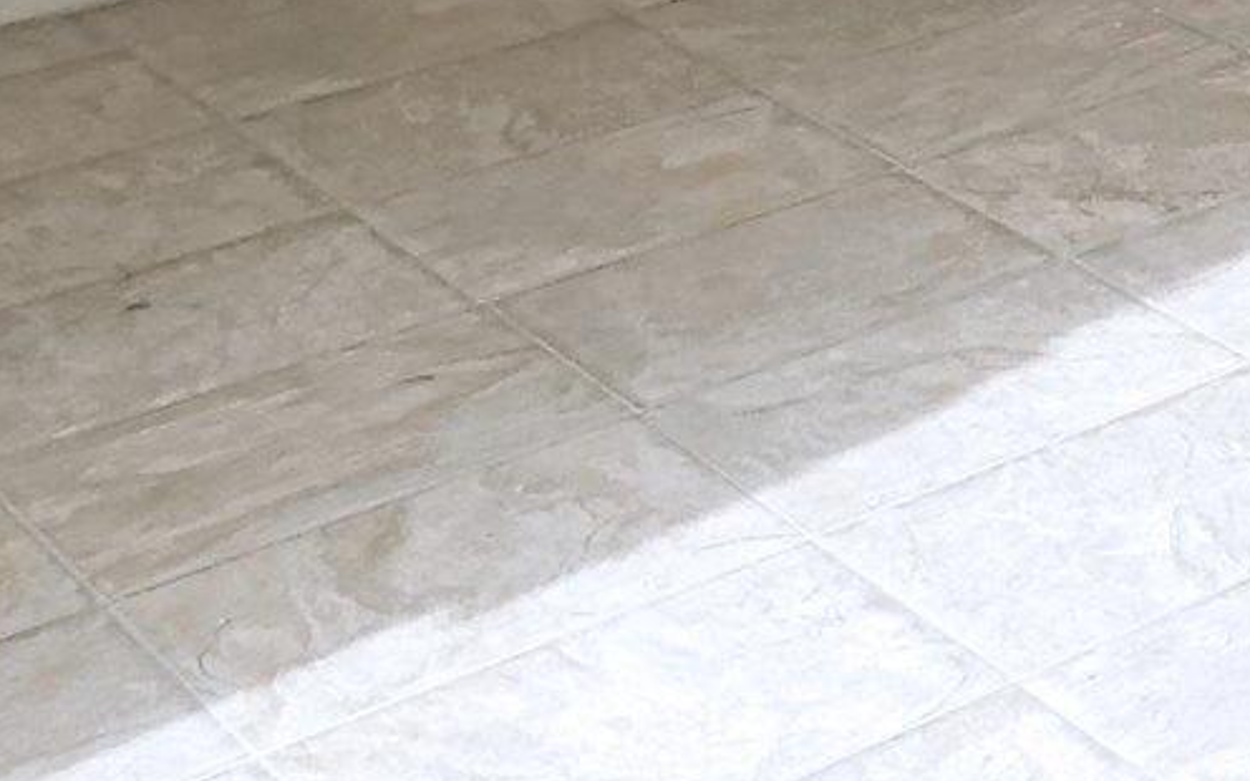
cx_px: 3160
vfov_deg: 11.4
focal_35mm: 92
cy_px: -1182
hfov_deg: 13.9
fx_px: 3134
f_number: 7.1
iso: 800
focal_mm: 7
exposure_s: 1/160
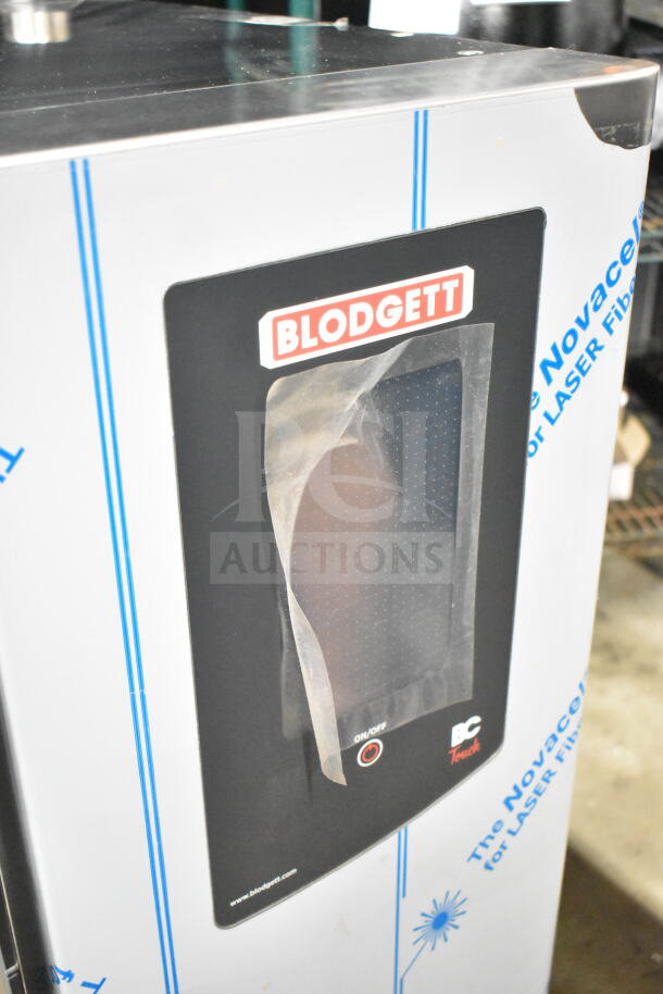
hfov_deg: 33.0
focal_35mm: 40
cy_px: 497
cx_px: 332
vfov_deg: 47.9
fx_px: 1118
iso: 14400
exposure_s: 1/40
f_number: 4
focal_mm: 27
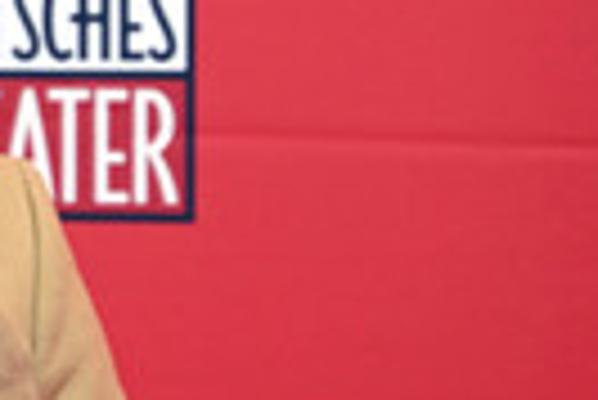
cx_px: -312
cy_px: 252
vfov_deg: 5.4
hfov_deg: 7.9
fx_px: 4224
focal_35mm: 254
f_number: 2.8
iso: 1250
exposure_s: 1/125
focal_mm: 75
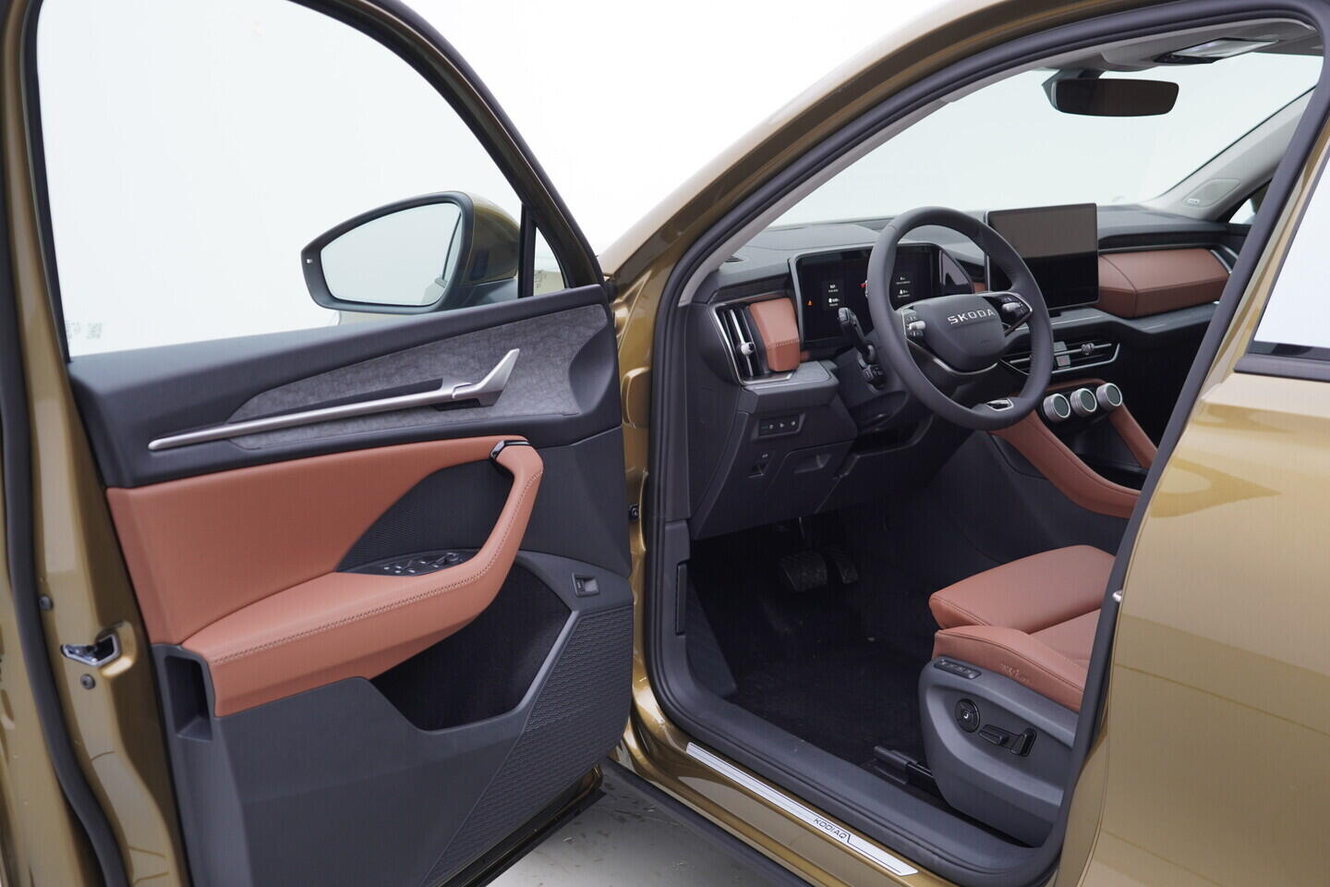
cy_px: 444
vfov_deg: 36.9
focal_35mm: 36
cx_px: 665
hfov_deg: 53.1
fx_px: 1330
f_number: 3.2
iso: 125
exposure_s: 1/50
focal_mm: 24
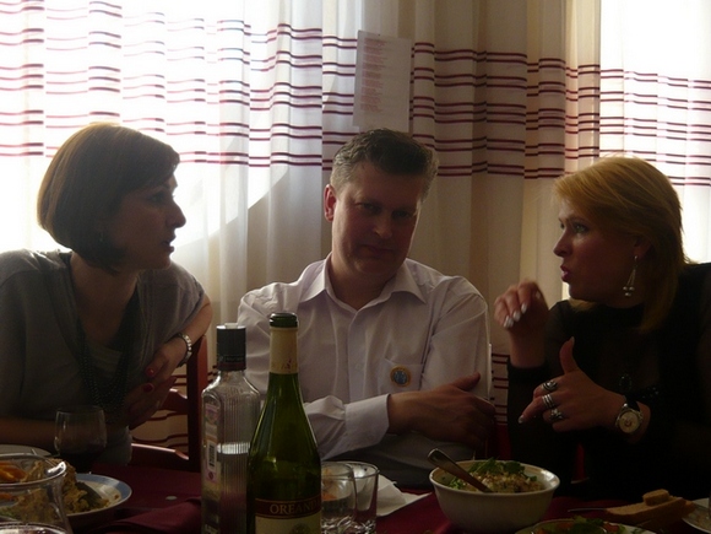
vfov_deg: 30.3
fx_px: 986
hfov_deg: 39.7
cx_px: 356
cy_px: 267
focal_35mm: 48
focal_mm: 5.5
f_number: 2.8
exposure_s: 1/125
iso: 100
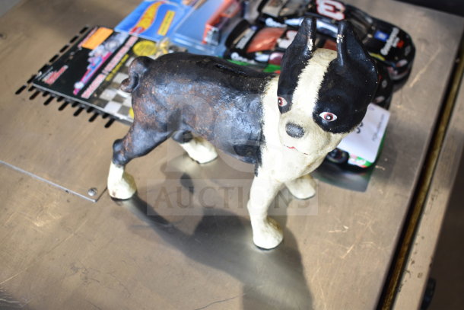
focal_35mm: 42
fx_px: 541
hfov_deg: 46.4
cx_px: 232
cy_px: 155
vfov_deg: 31.9
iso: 220
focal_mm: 28
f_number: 4.2
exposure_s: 1/50
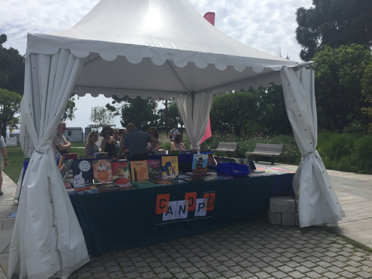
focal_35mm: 29
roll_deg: +0.4
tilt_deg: -0.8
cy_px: 140
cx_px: 186
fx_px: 312
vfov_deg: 48.2
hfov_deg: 61.7
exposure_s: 1/2639
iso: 32
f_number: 2.2
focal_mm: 4.15
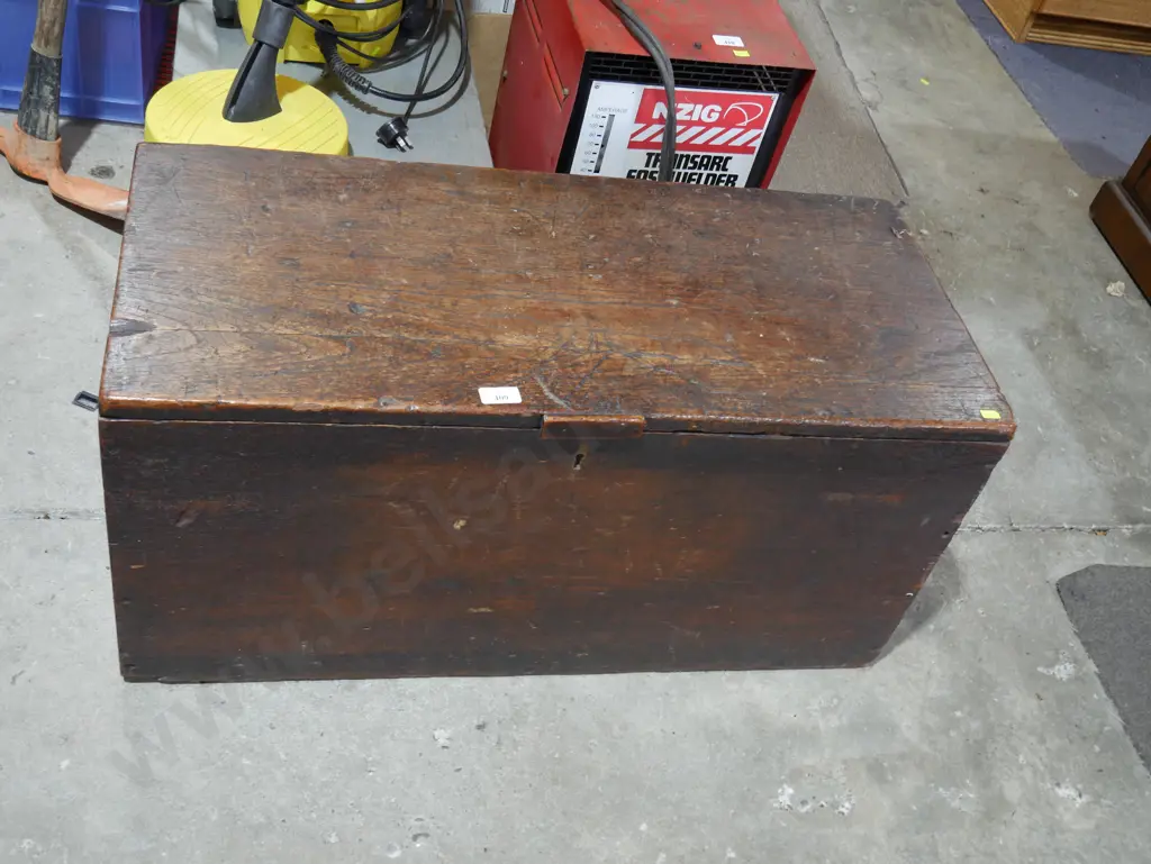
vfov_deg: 37.8
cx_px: 576
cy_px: 432
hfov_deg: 49.0
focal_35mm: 38
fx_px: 1264
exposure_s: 1/60
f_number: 4.1
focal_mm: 19
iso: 500
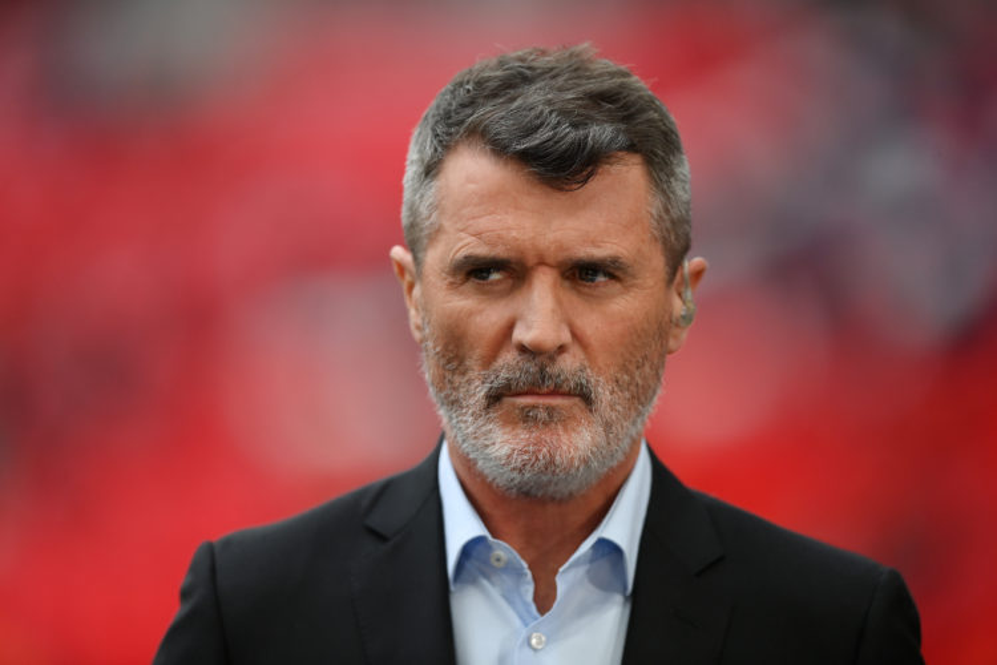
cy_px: 332
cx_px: 498
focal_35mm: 400
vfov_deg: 3.4
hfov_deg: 5.2
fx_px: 11077
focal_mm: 400
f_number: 2.8
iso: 640
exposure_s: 1/2000
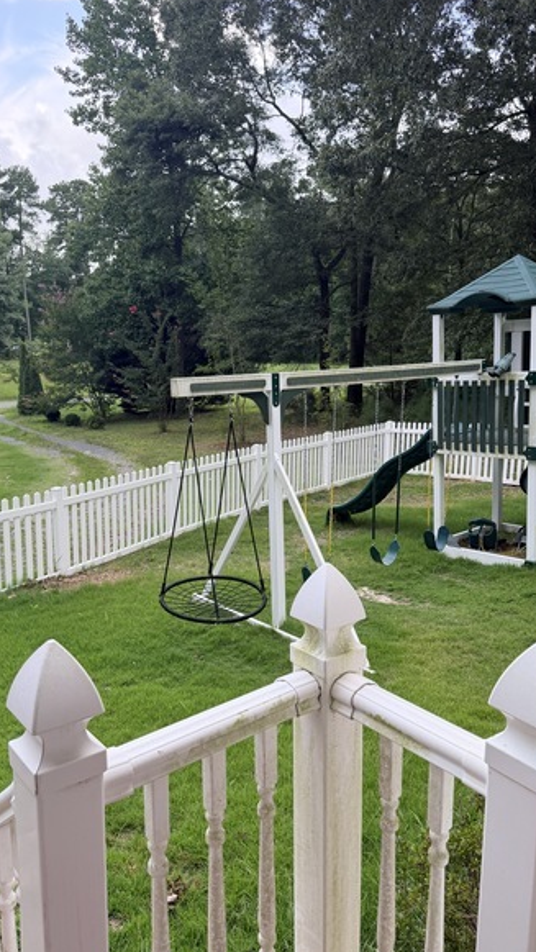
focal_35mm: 30
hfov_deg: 38.9
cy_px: 496
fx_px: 758
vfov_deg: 64.3
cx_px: 288
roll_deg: -0.1
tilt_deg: -13.5
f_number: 1.78
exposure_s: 1/796
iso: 100
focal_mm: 6.76
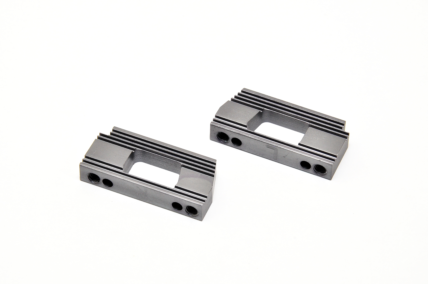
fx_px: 3562
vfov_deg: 4.6
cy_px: 142
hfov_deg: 6.9
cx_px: 214
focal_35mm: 300
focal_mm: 200
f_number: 22
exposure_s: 1/60
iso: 400
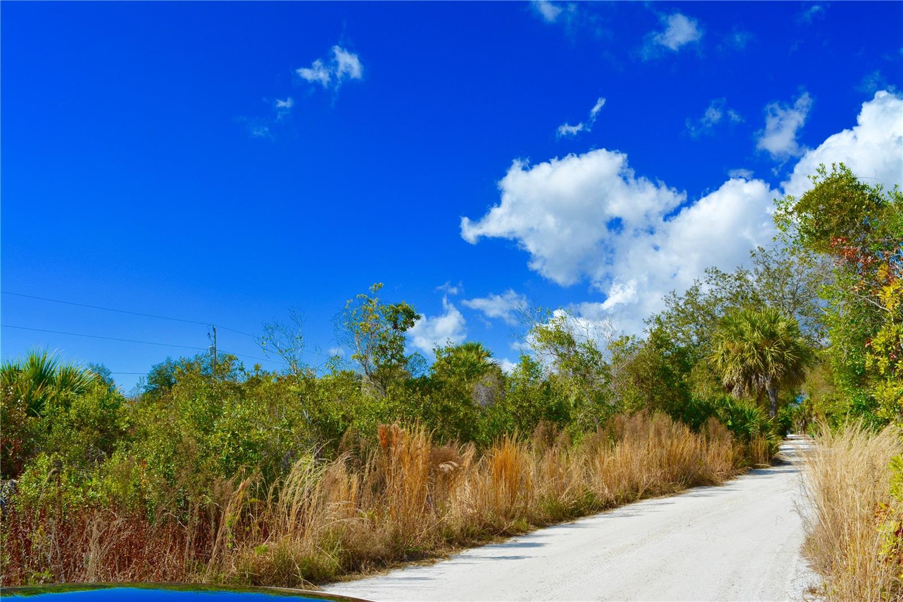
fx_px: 752
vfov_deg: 43.6
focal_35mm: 30
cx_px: 452
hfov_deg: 61.9
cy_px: 301
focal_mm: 20
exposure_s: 1/400
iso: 100
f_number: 10
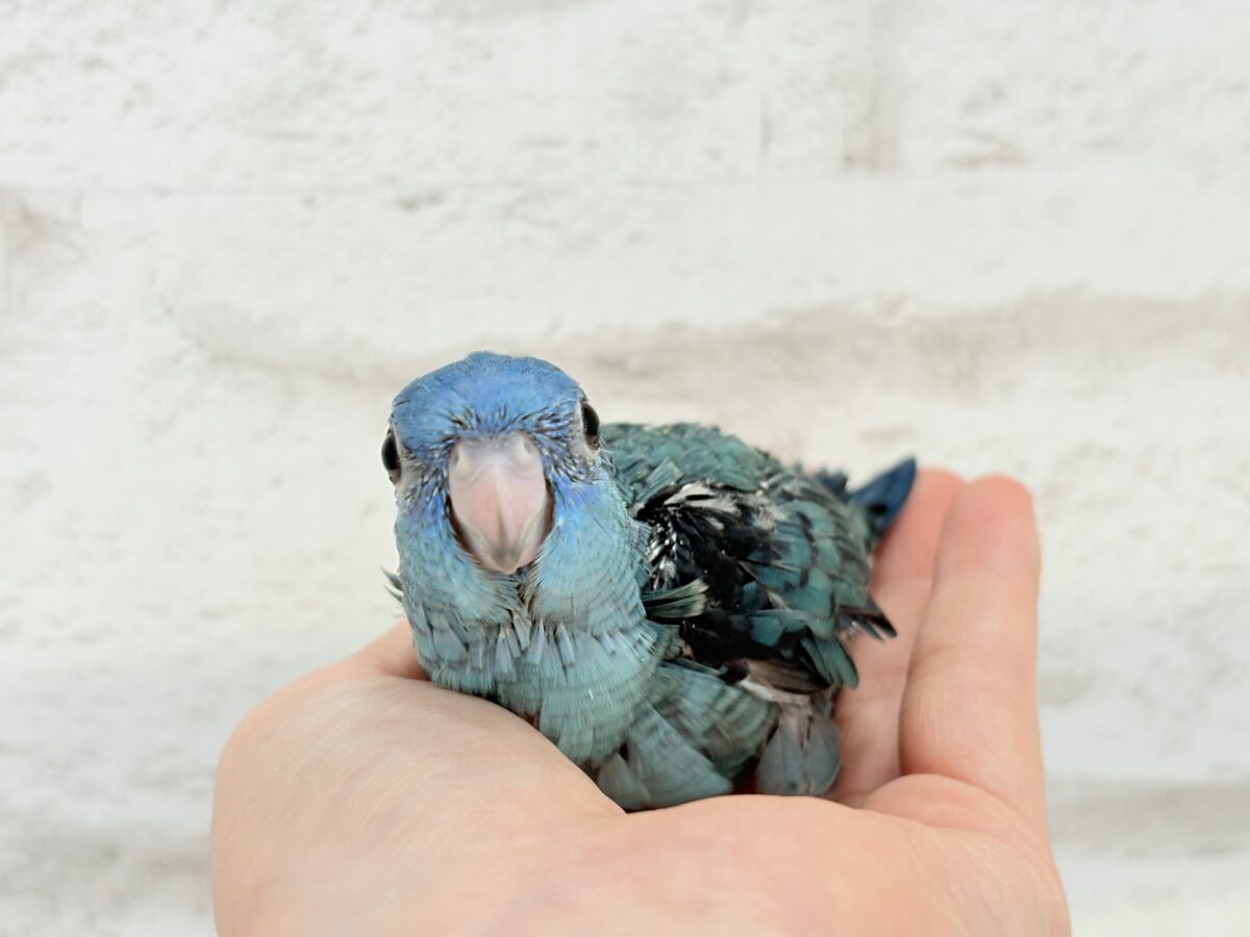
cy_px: 468
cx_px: 625
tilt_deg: -7.9
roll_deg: +2.5
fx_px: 1878
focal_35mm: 52
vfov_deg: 28.0
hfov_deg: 36.8
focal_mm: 5.96
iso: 40
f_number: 1.6
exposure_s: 1/50
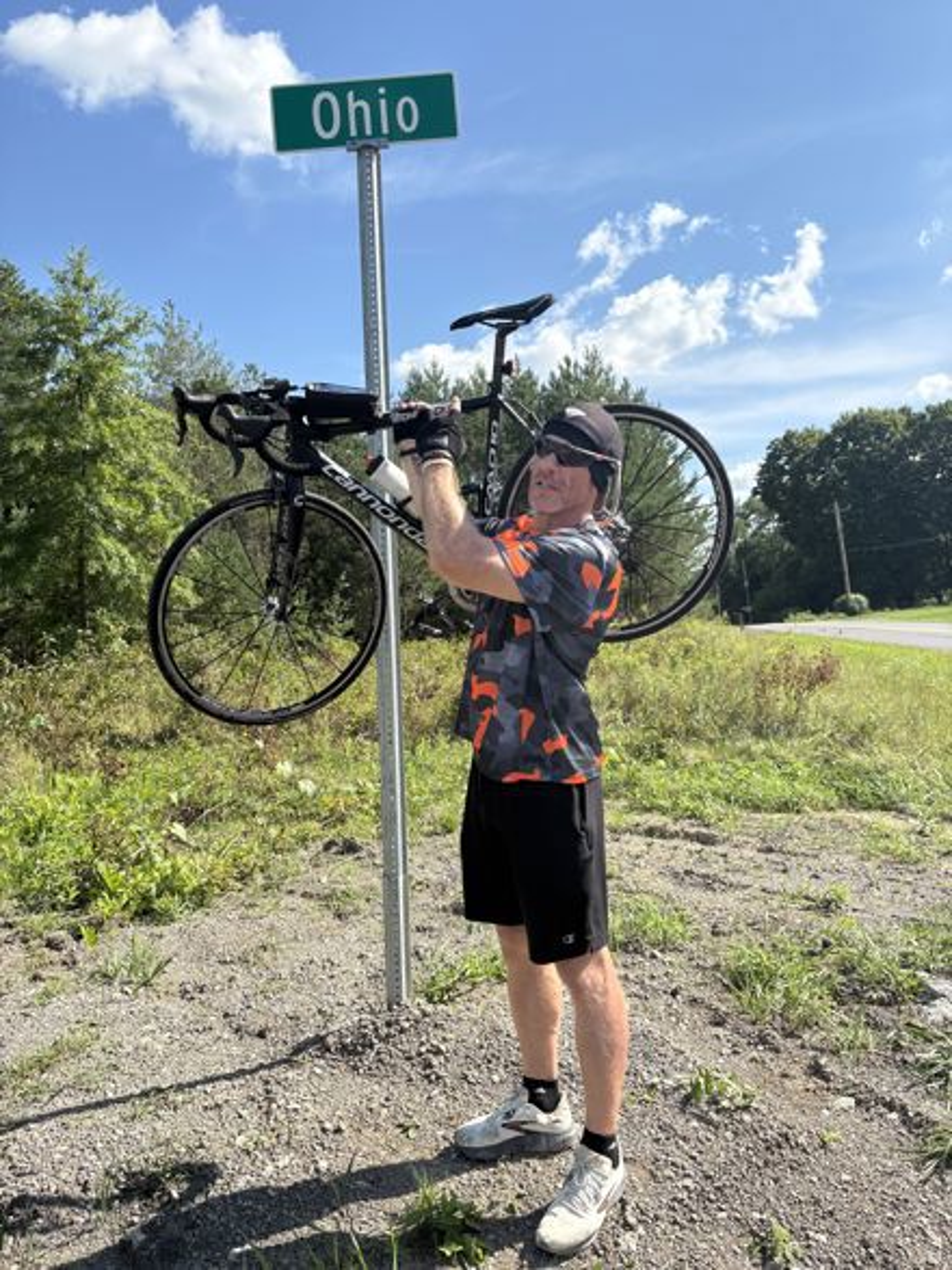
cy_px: 635
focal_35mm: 26
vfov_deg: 67.3
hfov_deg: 53.0
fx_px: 954
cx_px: 476
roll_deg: +2.9
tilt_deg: -0.6
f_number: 1.6
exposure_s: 1/2451
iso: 50
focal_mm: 5.96
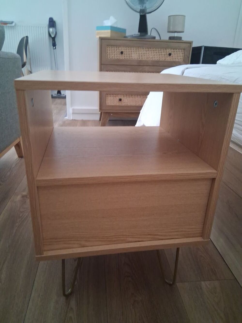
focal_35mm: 26
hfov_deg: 53.1
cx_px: 121
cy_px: 162
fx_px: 242
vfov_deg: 67.3
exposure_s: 1/50
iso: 640
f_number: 1.8
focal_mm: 3.98
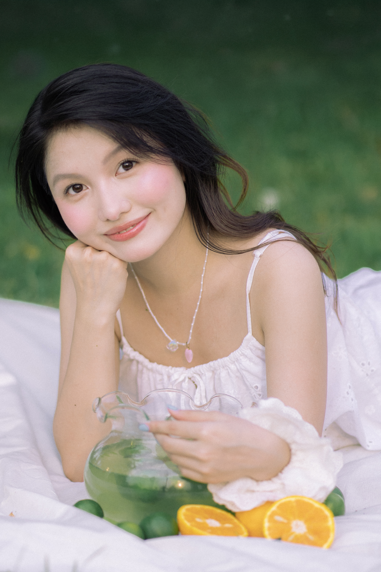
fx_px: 2016
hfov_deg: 10.8
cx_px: 190
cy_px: 286
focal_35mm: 127
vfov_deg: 16.1
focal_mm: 85
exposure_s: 1/2000
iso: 320
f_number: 1.8
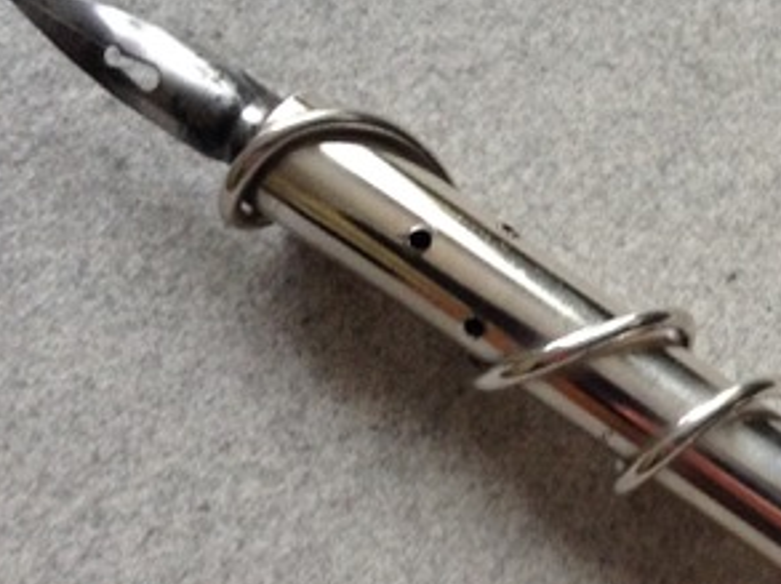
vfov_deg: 20.4
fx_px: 1622
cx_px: 781
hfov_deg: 25.7
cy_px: 365
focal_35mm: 72
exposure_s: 1/24
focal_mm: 3.3
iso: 125
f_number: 2.4
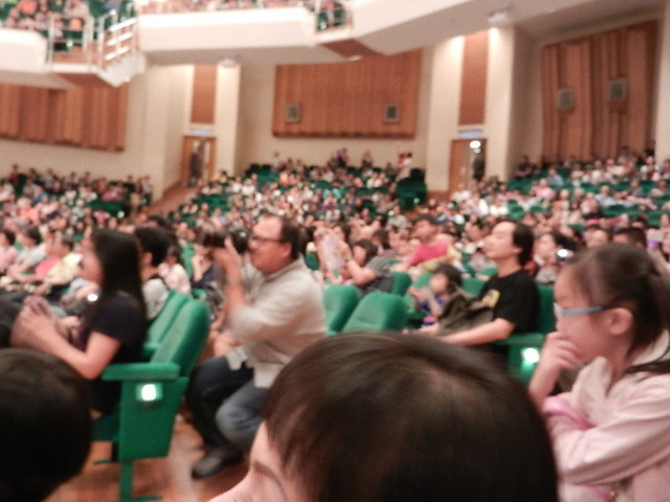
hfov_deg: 55.4
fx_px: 639
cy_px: 251
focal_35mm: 33
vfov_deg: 42.9
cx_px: 335
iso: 400
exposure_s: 1/3
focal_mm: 5.9
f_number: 3.8
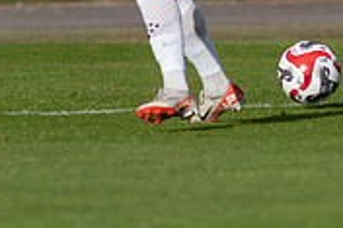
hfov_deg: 1.4
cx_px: 355
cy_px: -112
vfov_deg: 0.9
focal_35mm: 1487
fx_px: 14154
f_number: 3.2
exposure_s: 1/2500
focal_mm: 300
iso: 100
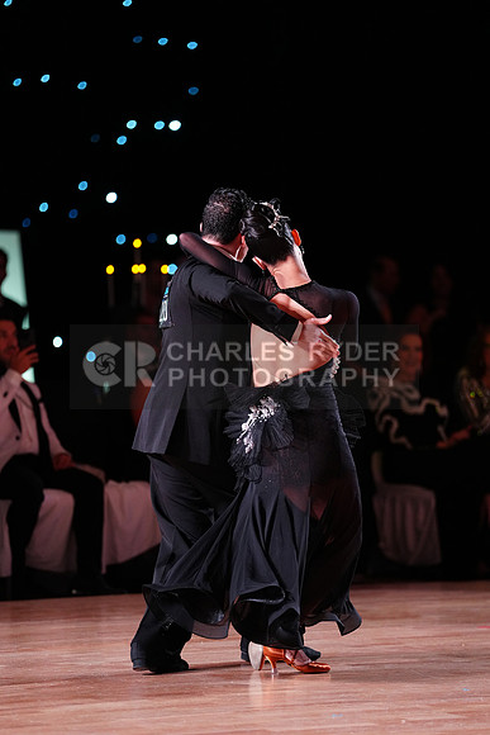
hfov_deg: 8.4
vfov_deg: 12.6
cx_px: 245
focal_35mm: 163
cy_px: 368
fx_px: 3326
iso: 2500
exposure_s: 1/400
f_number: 2.8
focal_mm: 163
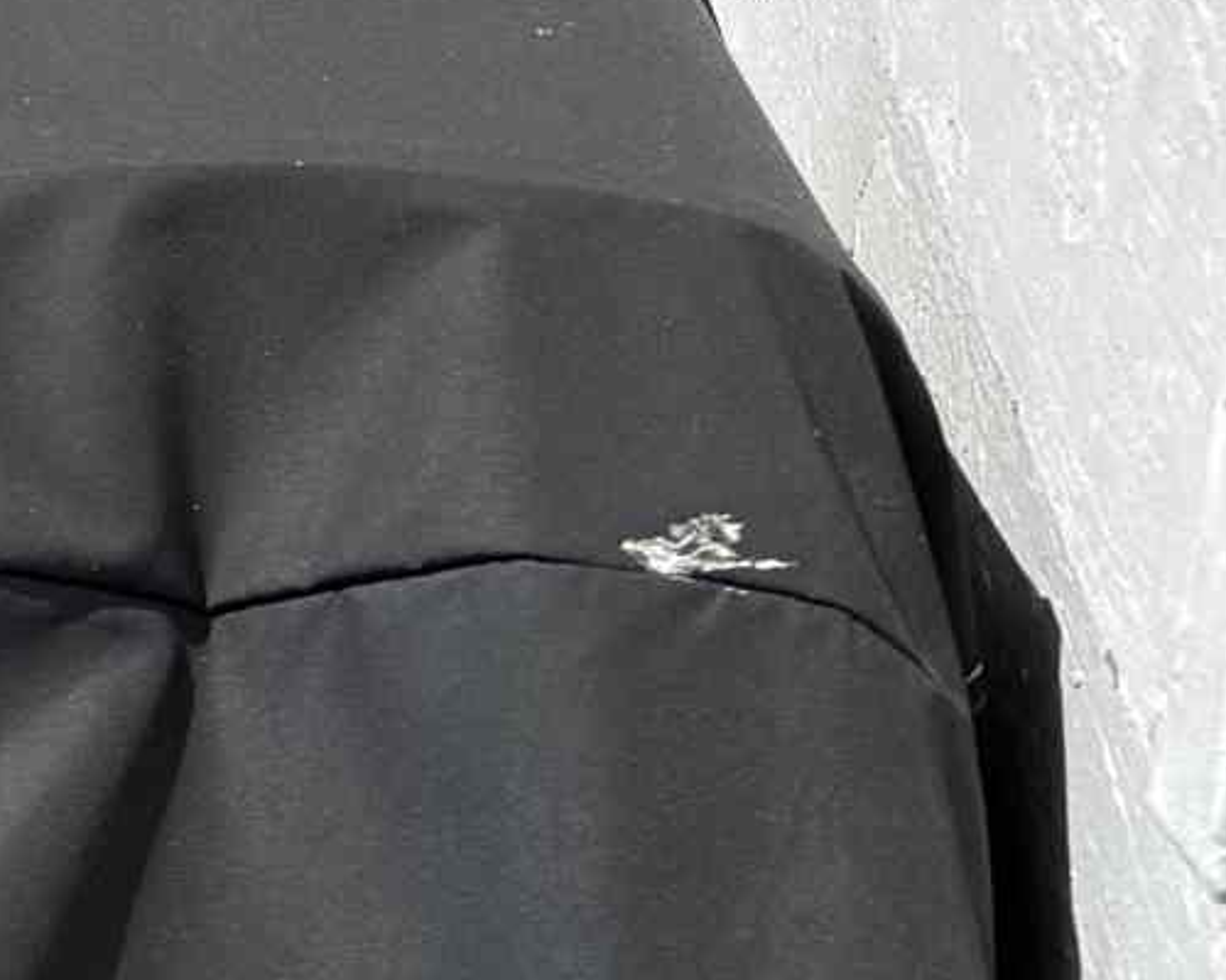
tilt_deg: -5.3
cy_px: -742
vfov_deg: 10.2
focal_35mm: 144
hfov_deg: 11.2
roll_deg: +0.7
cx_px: -1736
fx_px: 5225
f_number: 1.78
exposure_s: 1/5319
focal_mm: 6.76
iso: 80
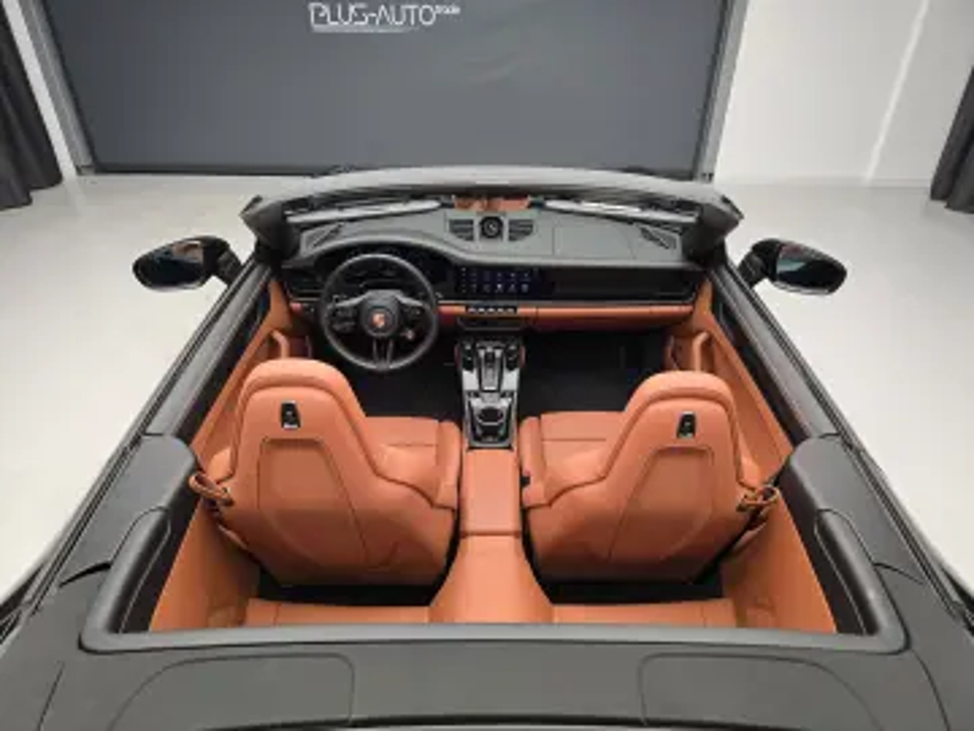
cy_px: 366
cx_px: 487
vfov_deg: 58.9
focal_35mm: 23
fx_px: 647
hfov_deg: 73.9
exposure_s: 1/180
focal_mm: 6.3
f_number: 1.7
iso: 200
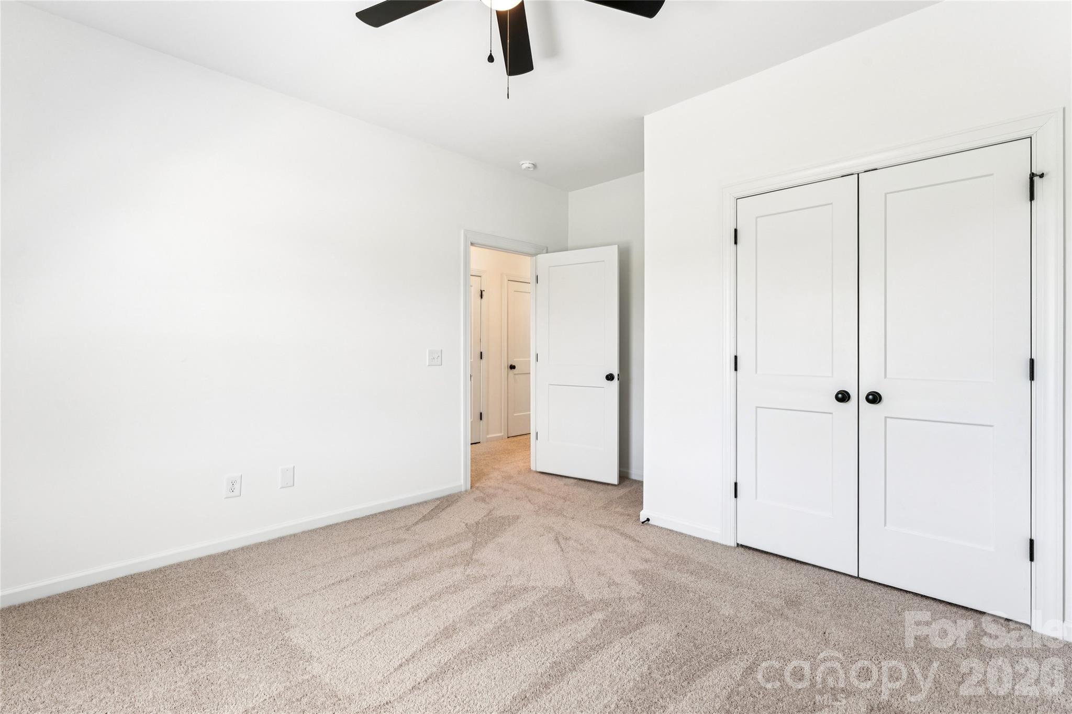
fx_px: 482
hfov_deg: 96.0
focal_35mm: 16
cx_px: 536
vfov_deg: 73.1
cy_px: 357
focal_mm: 16.2
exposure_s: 1/10
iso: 100
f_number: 9
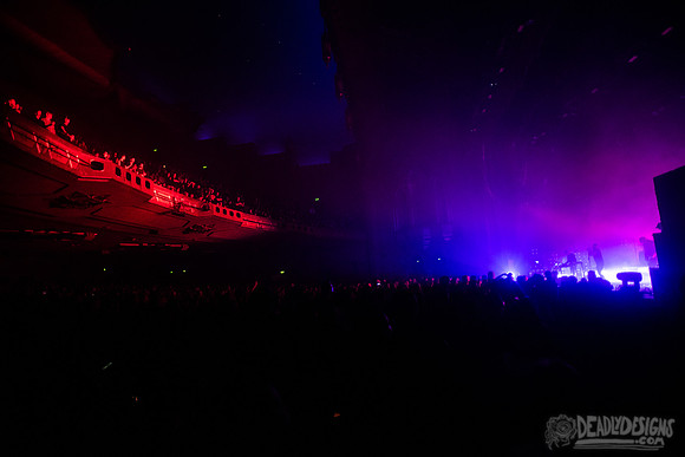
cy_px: 228
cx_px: 342
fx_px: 381
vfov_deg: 62.0
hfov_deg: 84.0
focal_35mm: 20
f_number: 3.5
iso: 3200
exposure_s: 1/40
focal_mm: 20
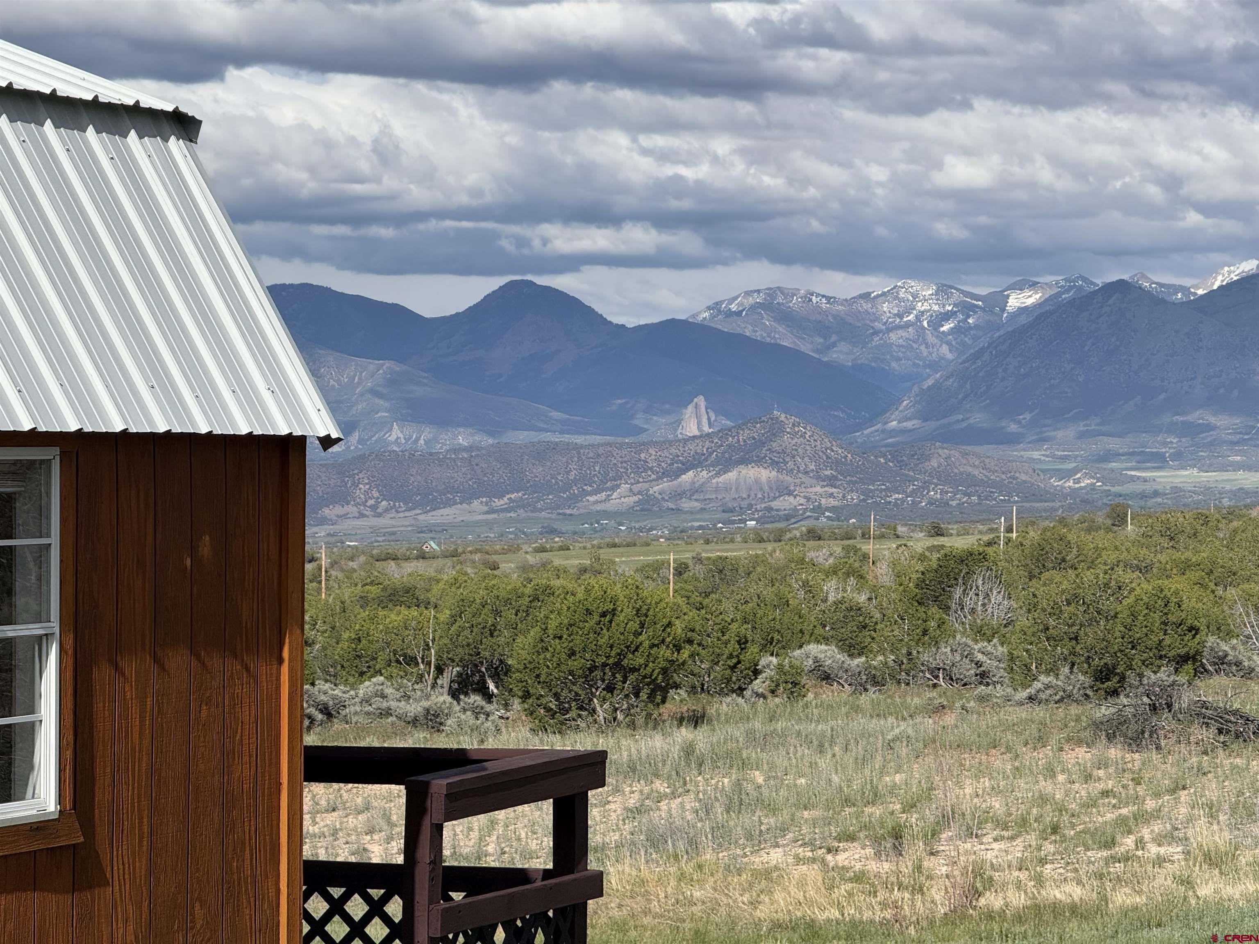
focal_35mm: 120
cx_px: 630
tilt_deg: +0.1
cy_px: 472
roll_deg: -0.5
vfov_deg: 12.3
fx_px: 4364
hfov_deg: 16.4
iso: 64
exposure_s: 1/2817
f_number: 2.8
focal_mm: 15.66
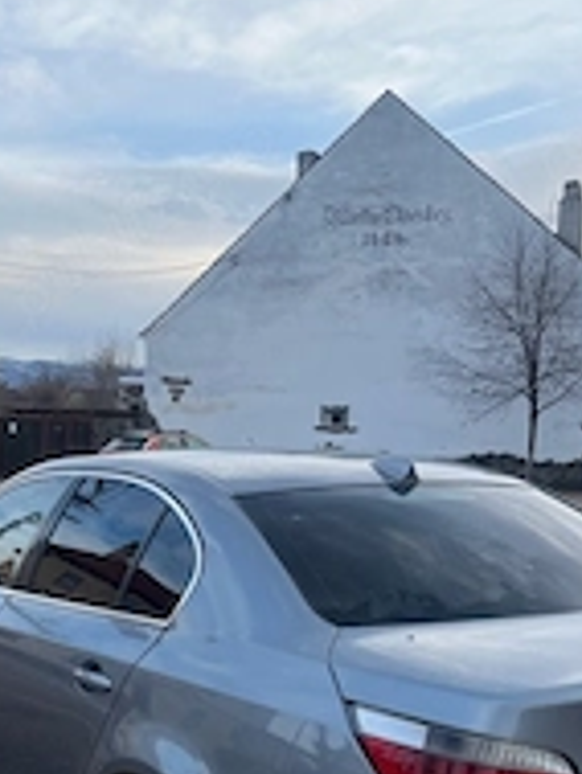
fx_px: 1232
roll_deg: -1.6
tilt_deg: -4.8
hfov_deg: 26.5
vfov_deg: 34.1
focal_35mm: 55
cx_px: 225
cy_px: 590
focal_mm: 5.7
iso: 50
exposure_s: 1/1058
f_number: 1.5
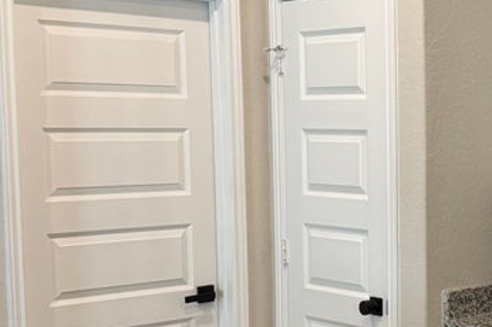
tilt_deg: -5.7
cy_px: 237
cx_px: 536
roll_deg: -0.3
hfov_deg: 24.3
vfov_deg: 17.4
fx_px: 1065
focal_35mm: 78
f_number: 1.78
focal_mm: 6.76
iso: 160
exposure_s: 1/60
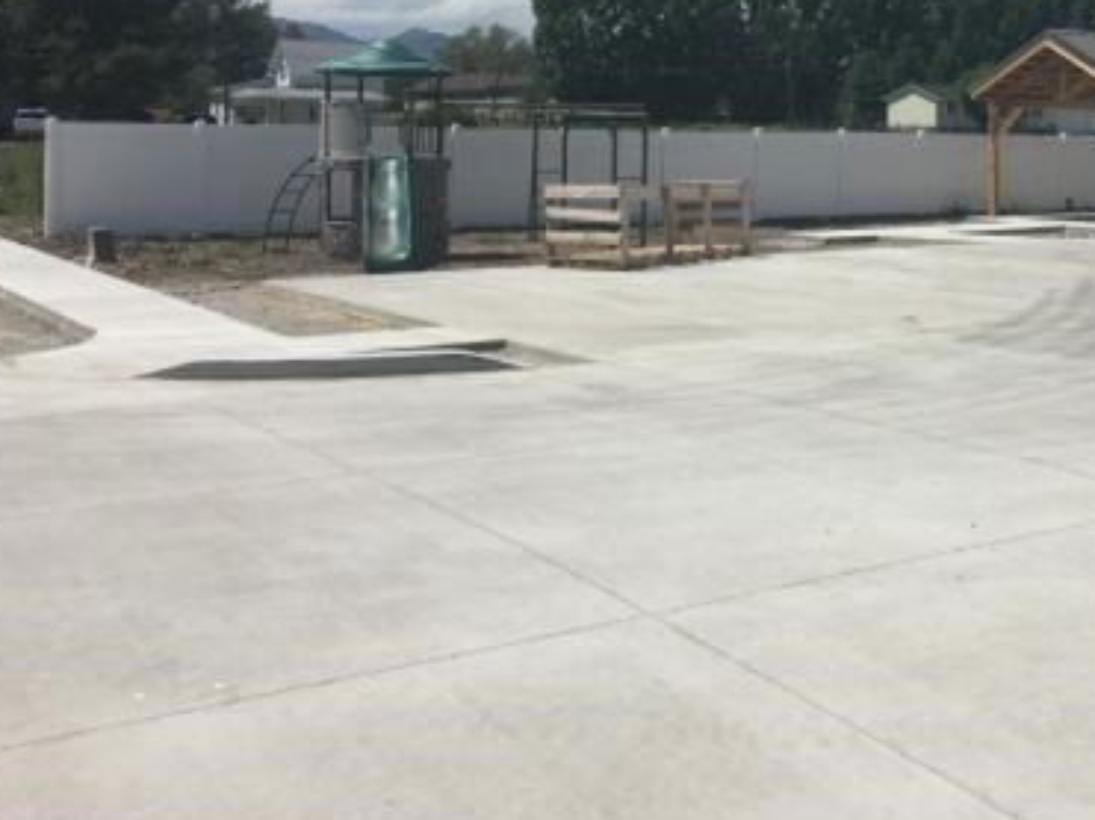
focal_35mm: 50
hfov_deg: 37.0
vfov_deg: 28.4
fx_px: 1581
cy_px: 150
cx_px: 853
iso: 25
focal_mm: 4.15
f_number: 2.2
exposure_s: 1/3663
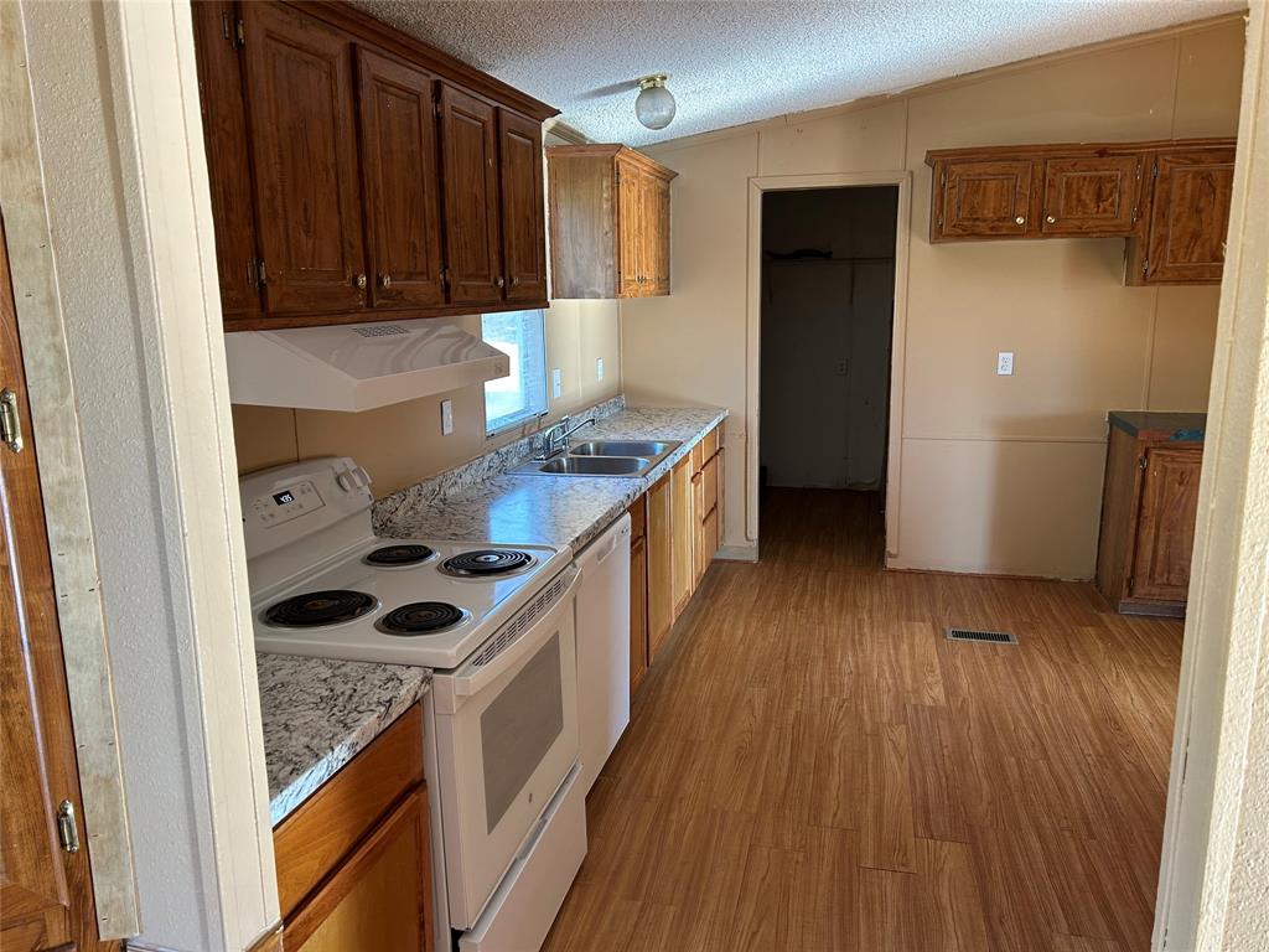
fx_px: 953
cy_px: 476
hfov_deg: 67.3
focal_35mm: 26
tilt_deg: -11.9
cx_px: 634
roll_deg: +0.3
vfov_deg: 53.1
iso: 100
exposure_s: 1/121
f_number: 1.5
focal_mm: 5.7
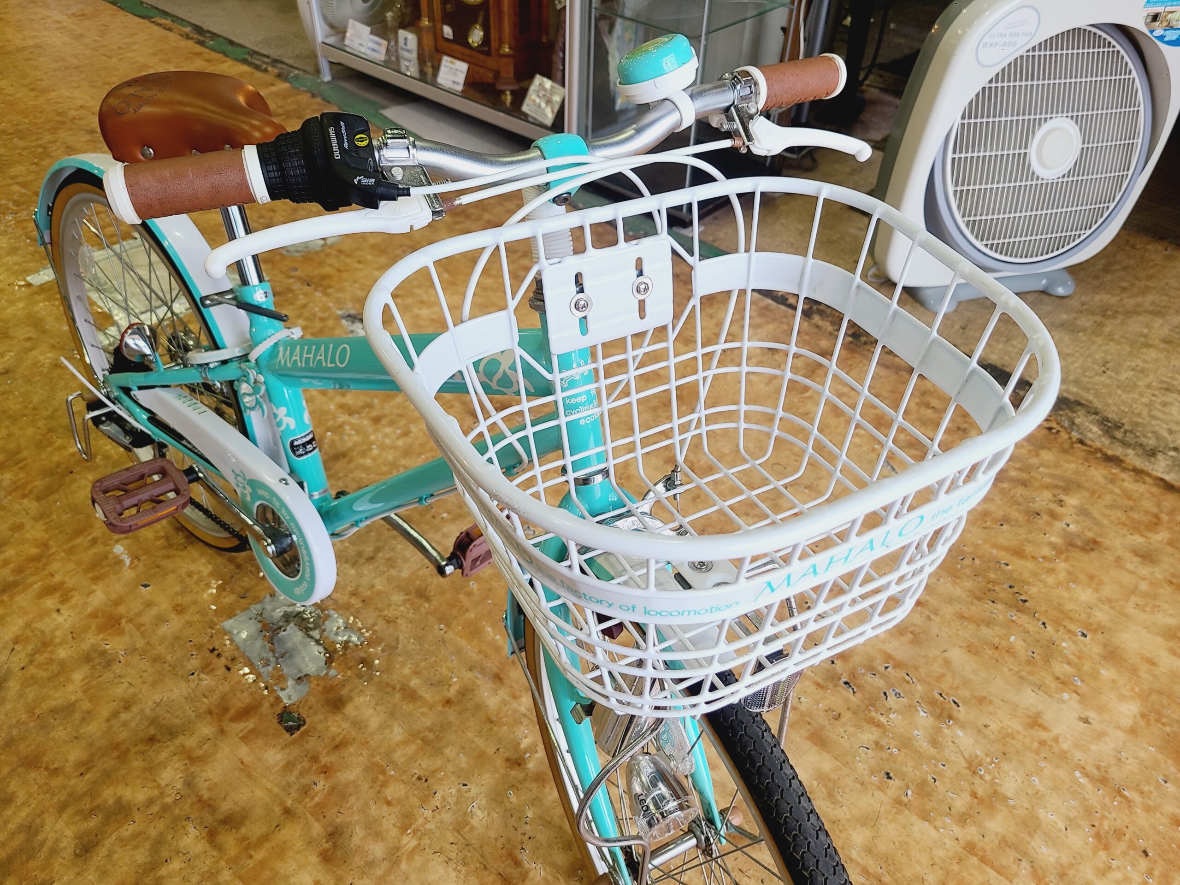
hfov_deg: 67.3
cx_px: 590
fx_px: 886
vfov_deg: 53.1
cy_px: 442
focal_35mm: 26
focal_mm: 5.4
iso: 50
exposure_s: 1/100
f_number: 1.8
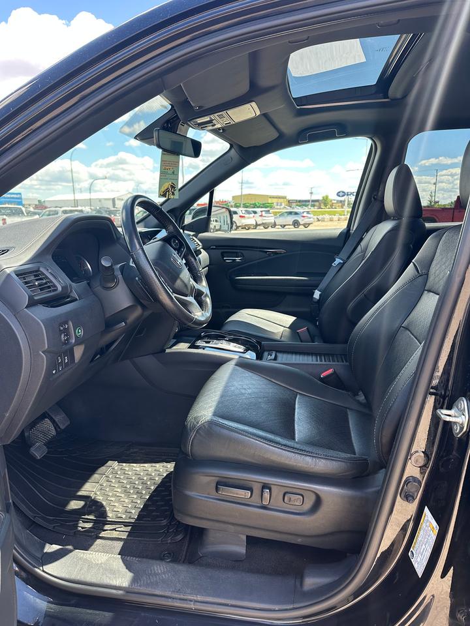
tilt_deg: -12.5
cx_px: 235
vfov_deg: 71.6
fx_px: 434
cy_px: 313
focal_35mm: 24
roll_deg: -1.6
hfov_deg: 56.8
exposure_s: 1/429
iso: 80
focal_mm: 6.86
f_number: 1.78
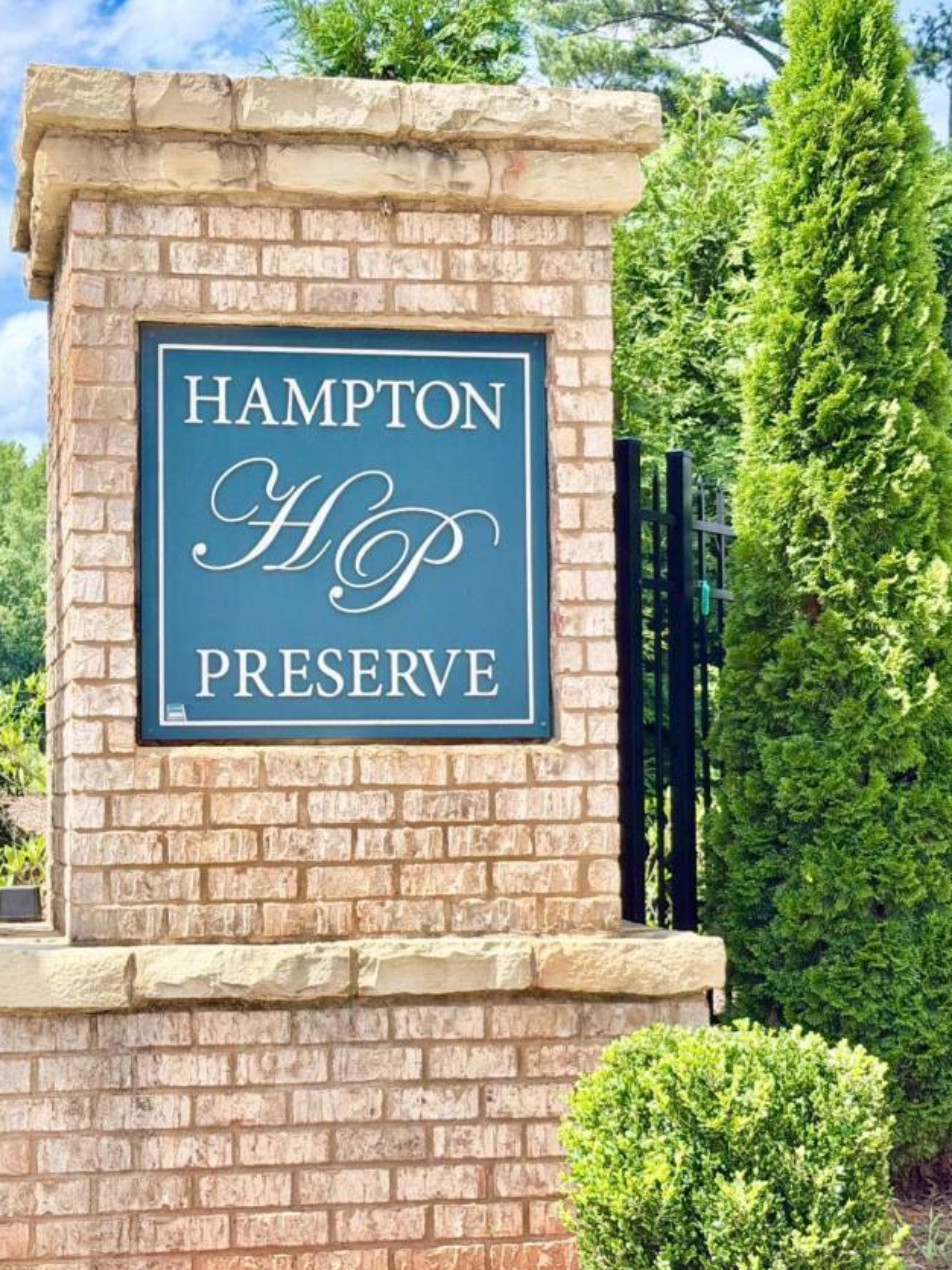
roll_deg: +1.1
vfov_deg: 28.2
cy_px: 659
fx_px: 2531
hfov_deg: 21.3
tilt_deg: +3.2
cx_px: 400
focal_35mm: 69
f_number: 1.78
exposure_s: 1/2273
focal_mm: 6.76
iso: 100
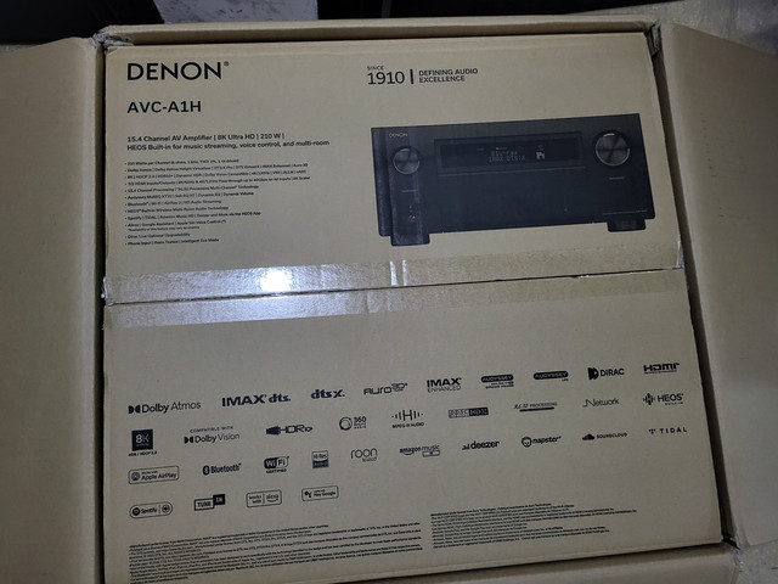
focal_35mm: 26
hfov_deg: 67.3
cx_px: 389
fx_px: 584
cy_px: 292
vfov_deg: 53.1
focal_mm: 5.4
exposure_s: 1/25
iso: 640
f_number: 1.8
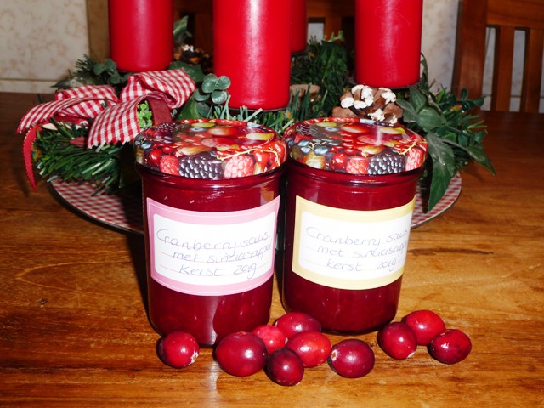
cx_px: 272
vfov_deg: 37.7
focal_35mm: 38
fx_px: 597
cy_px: 204
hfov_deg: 49.0
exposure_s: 1/30
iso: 100
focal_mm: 6.3
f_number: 3.8
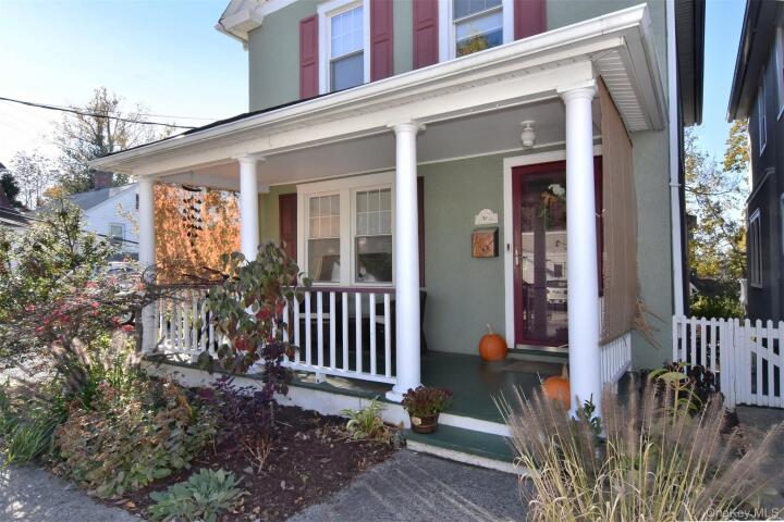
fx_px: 392
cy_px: 261
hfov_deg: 90.0
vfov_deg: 67.4
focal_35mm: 18
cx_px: 392
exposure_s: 1/250
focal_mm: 12
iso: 1000
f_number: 16
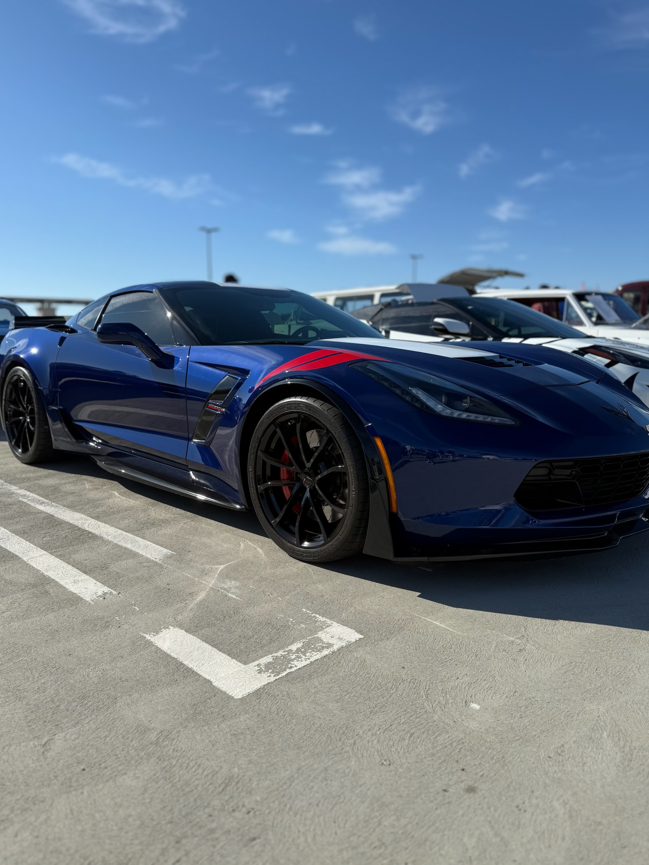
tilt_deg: -8.3
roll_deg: -0.5
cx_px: 324
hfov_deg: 56.8
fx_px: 600
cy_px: 432
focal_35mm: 24
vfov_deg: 71.6
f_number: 1.78
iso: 80
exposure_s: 1/3584
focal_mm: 6.76
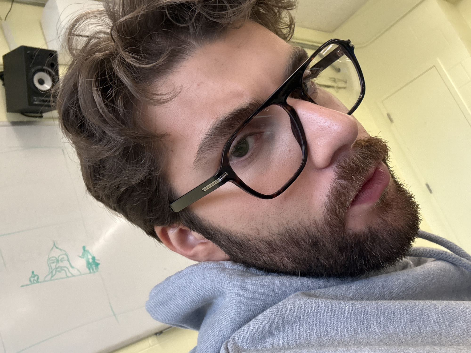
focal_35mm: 30
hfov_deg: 60.0
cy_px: 176
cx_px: 236
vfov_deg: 46.8
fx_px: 408
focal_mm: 2.69
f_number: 1.9
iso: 200
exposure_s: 1/60
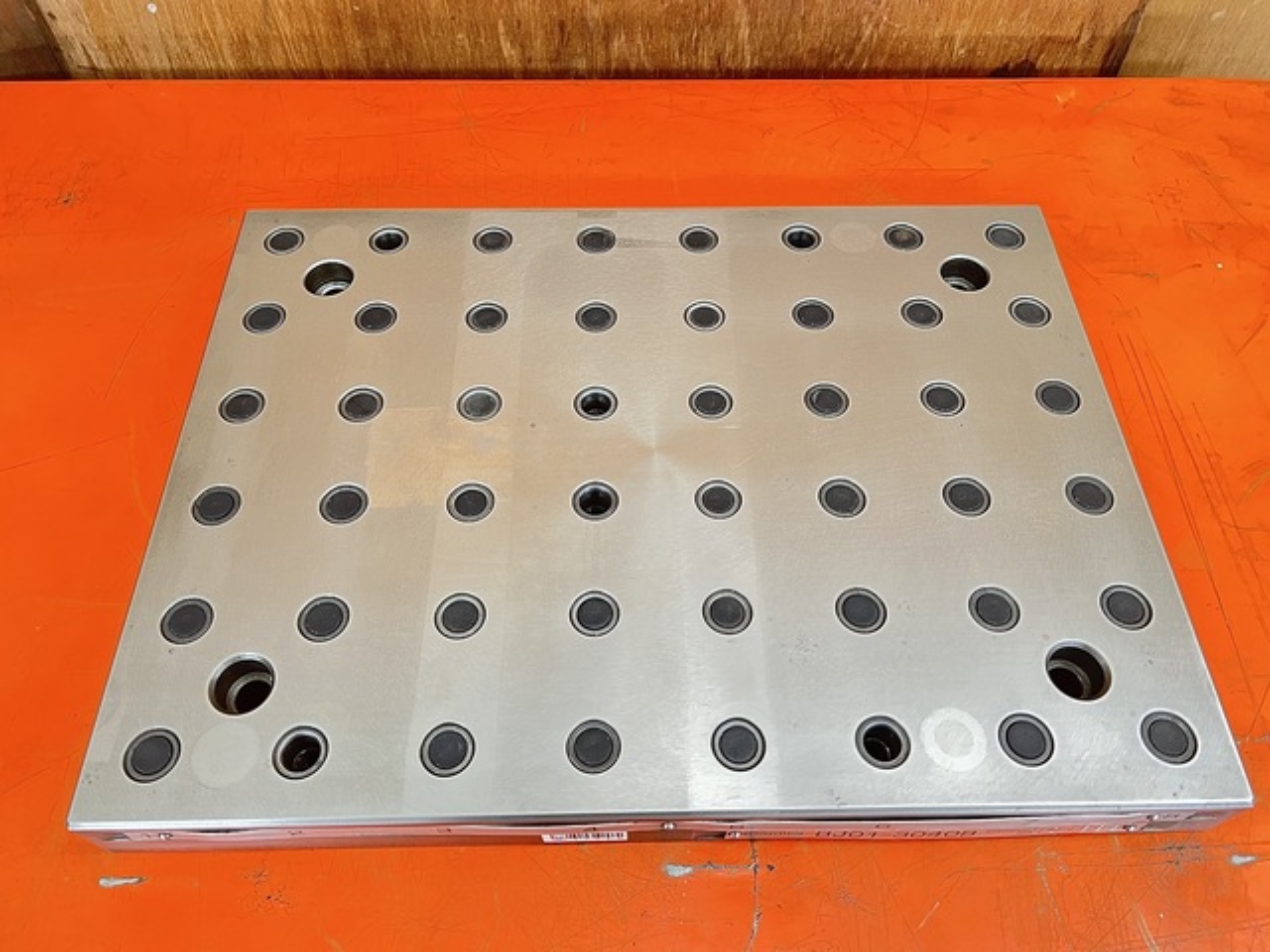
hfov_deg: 67.3
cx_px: 635
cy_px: 476
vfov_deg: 53.1
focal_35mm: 26
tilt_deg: -56.6
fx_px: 954
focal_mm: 5.7
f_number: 1.5
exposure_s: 1/60
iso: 250
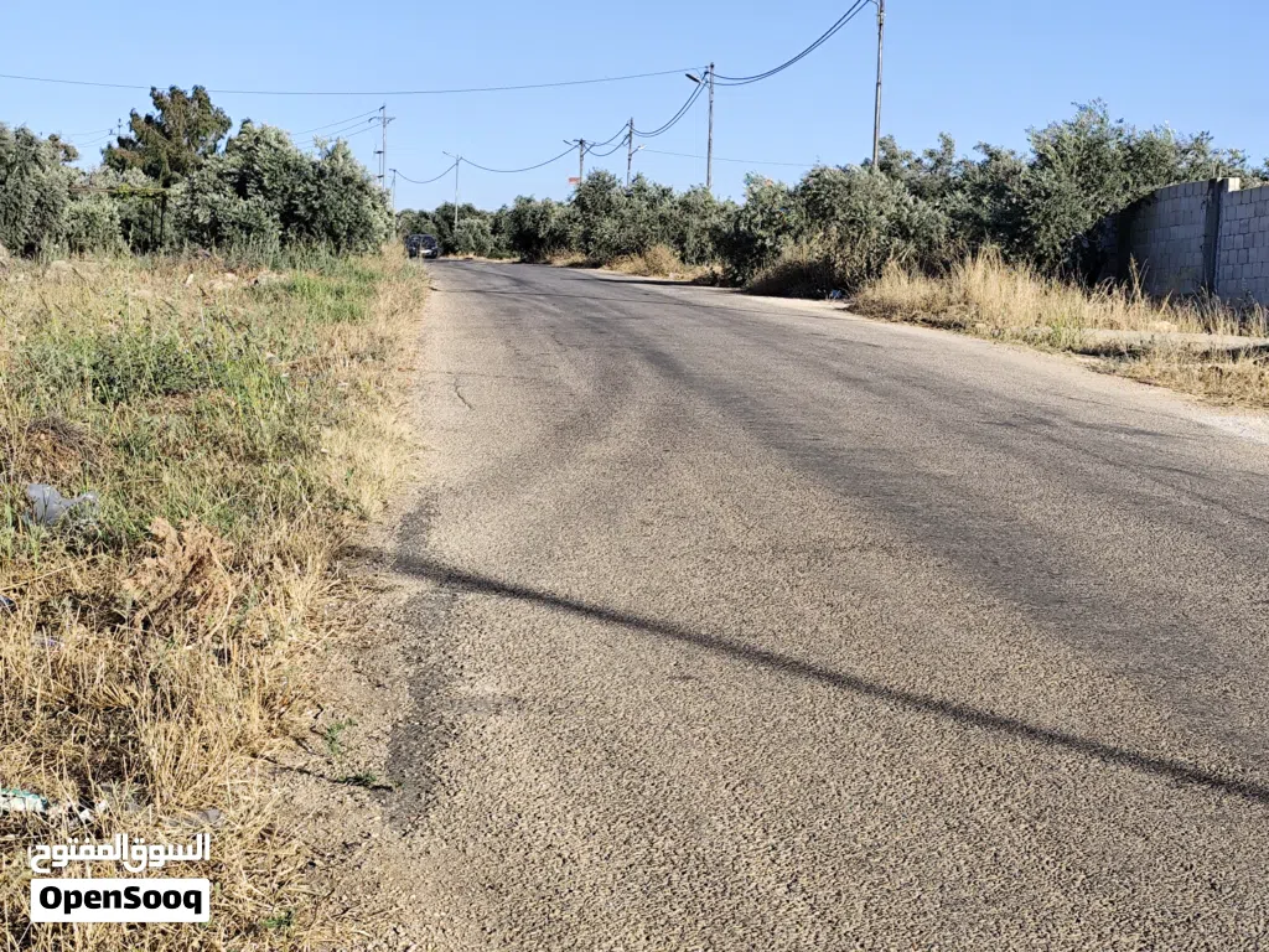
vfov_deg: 21.9
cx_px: 634
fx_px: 2456
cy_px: 476
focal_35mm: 67
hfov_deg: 29.0
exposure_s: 1/649
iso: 50
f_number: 1.65
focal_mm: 6.14
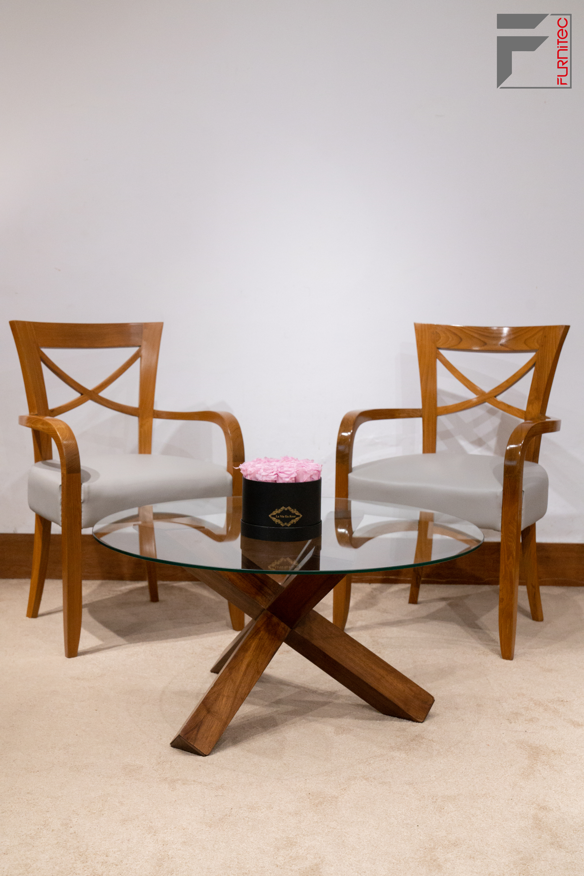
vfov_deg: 41.9
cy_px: 438
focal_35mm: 47
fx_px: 1143
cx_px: 292
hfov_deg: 28.7
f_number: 6.3
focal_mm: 47
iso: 5000
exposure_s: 1/125
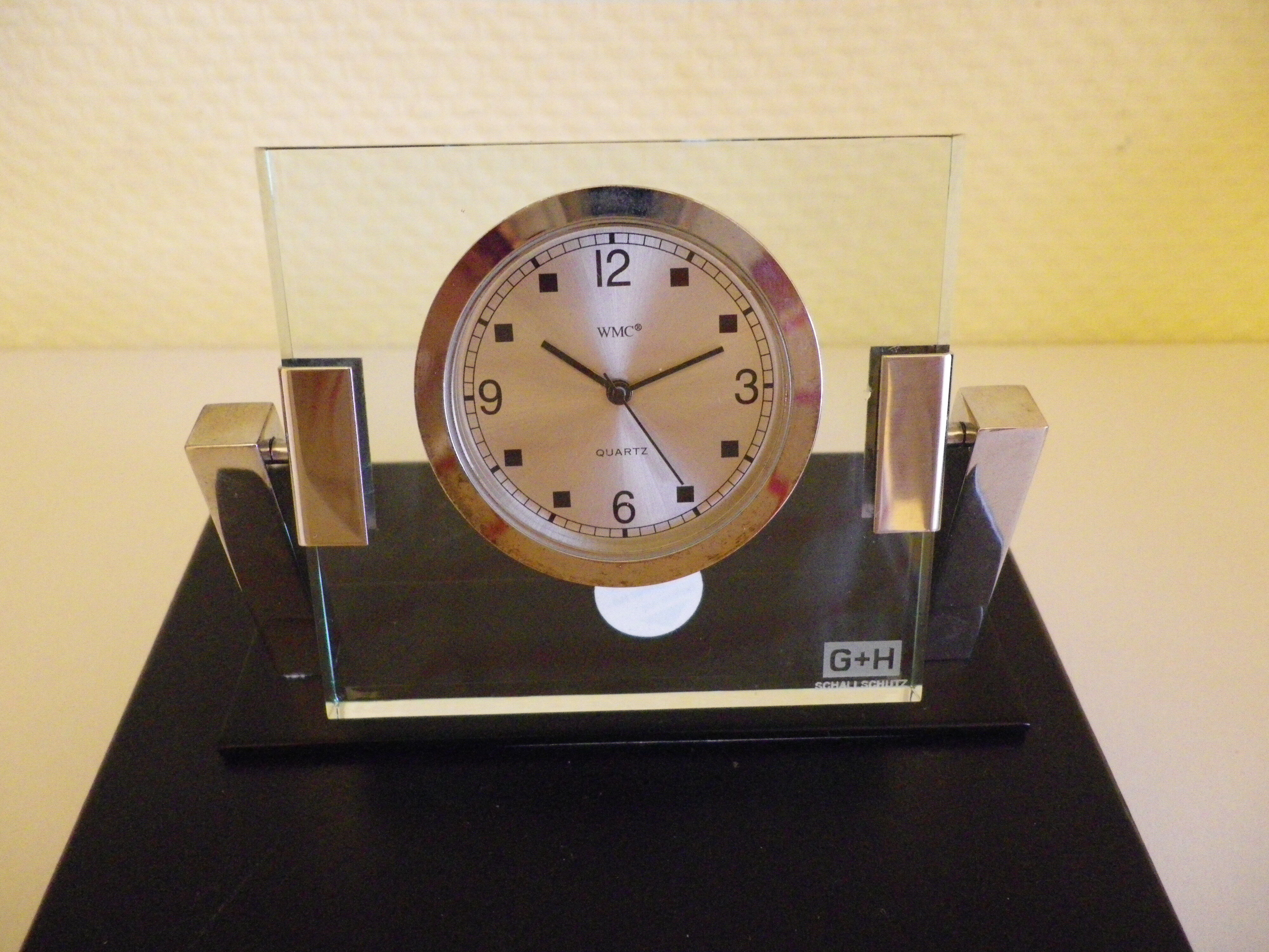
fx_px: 1026
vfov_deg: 49.7
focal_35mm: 28
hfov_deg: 63.4
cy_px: 476
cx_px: 634
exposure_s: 1/30
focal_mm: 4.9
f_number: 2.6
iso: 800
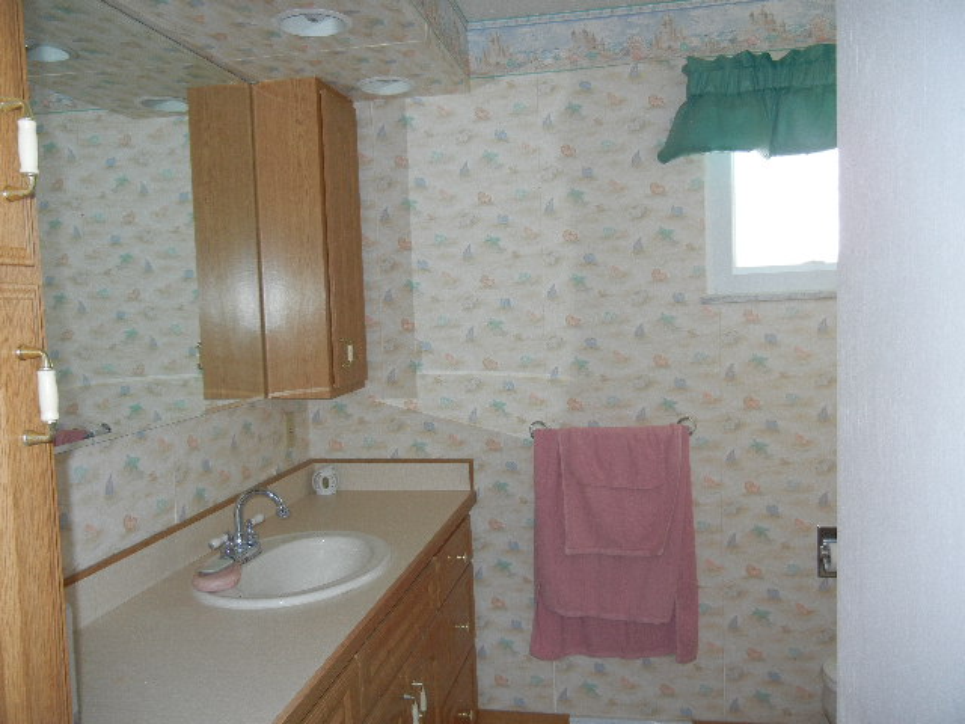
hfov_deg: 60.0
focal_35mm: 30
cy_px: 362
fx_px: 836
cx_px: 482
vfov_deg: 46.8
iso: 200
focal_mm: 5.4
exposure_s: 1/30
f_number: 3.5
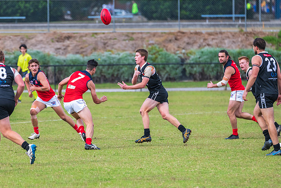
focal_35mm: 435
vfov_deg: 3.2
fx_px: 3397
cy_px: 100
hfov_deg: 4.7
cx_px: 138
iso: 1250
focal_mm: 380
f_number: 7.1
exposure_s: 1/1600
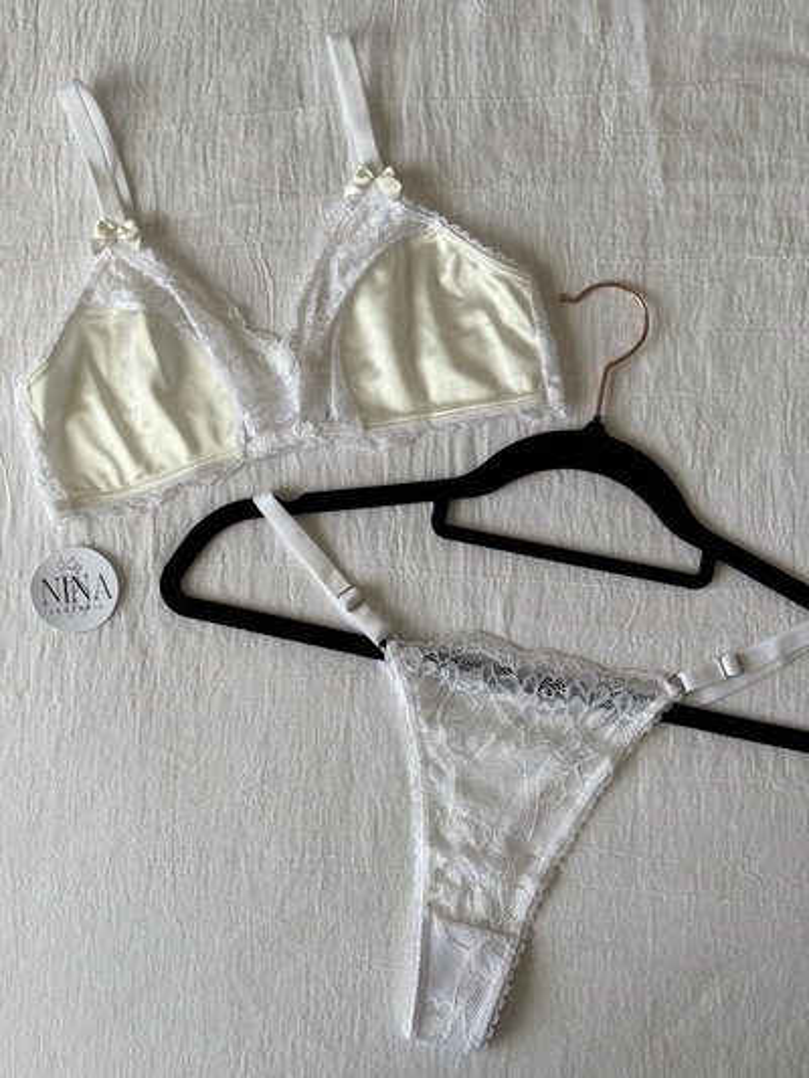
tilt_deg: -87.7
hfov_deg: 30.3
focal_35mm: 48
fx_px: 1495
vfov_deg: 39.6
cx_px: 404
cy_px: 539
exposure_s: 1/68
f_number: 1.78
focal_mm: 6.76
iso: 100
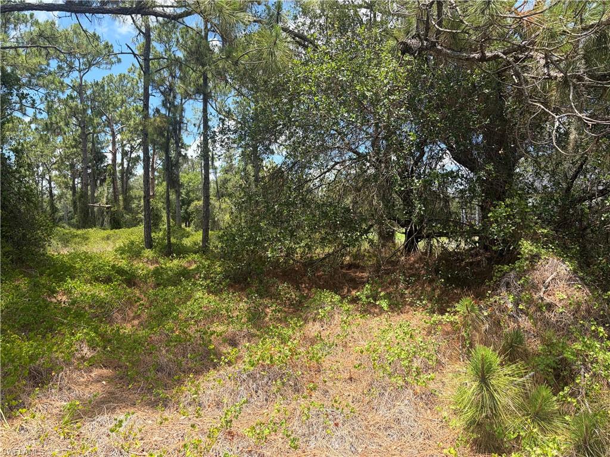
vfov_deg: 53.1
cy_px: 228
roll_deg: +2.0
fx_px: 458
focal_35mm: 26
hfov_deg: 67.3
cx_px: 305
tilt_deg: -0.6
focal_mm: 5.96
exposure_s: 1/1064
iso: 50
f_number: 1.6
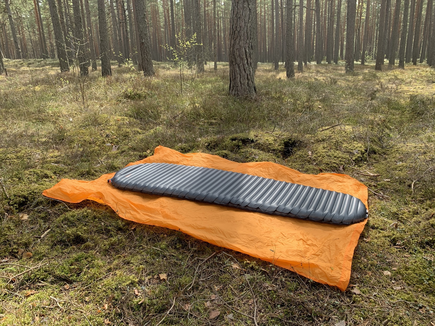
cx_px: 218
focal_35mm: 26
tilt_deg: -16.5
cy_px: 163
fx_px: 327
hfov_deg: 67.3
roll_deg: +0.6
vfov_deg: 53.1
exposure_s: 1/340
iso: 25
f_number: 1.8
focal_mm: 4.25
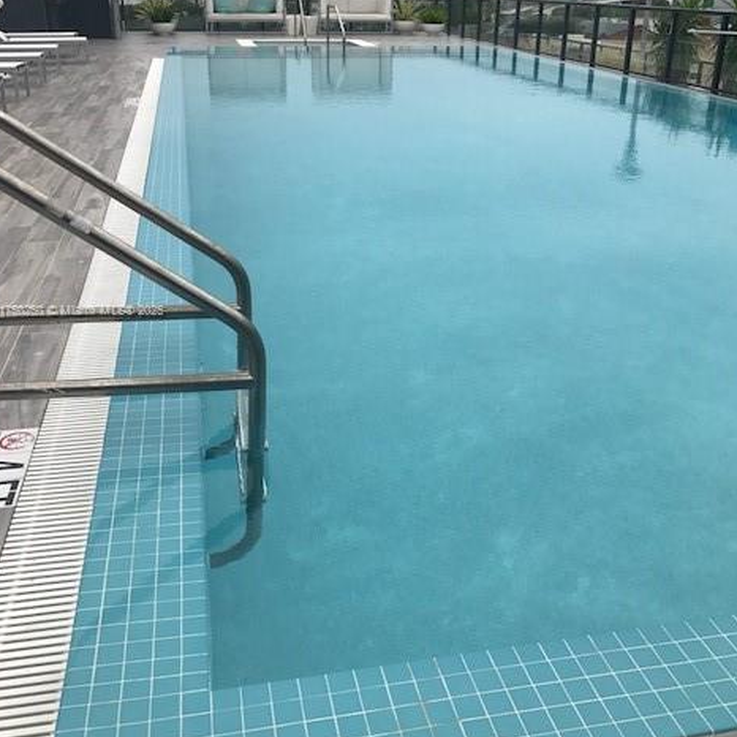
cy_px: 312
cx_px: 362
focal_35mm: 34
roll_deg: +0.4
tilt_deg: -21.9
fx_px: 819
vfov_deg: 48.3
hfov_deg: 48.4
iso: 20
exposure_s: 1/1953
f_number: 1.8
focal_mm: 3.99
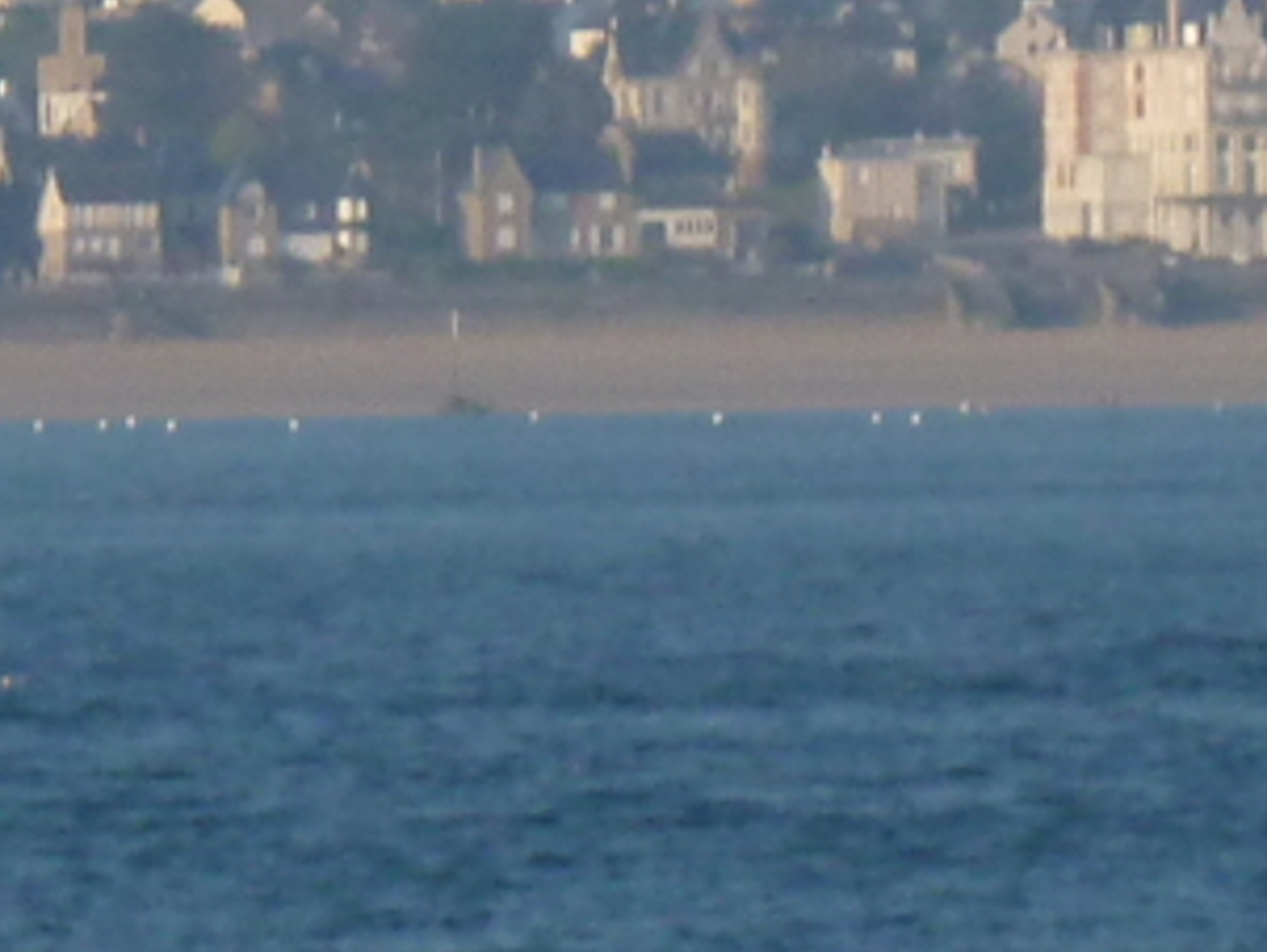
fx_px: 43627
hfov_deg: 1.7
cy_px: 466
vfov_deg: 1.3
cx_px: 1733
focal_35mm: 1191
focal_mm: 37
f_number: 4.6
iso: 160
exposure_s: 1/640
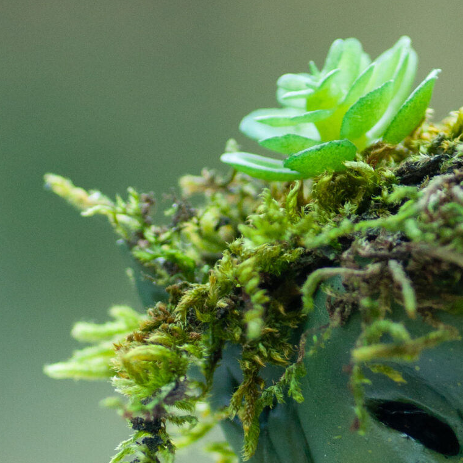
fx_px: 5841
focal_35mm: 386
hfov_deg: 4.5
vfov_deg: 4.5
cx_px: 515
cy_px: 466
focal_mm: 90
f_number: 5
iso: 640
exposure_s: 1/125
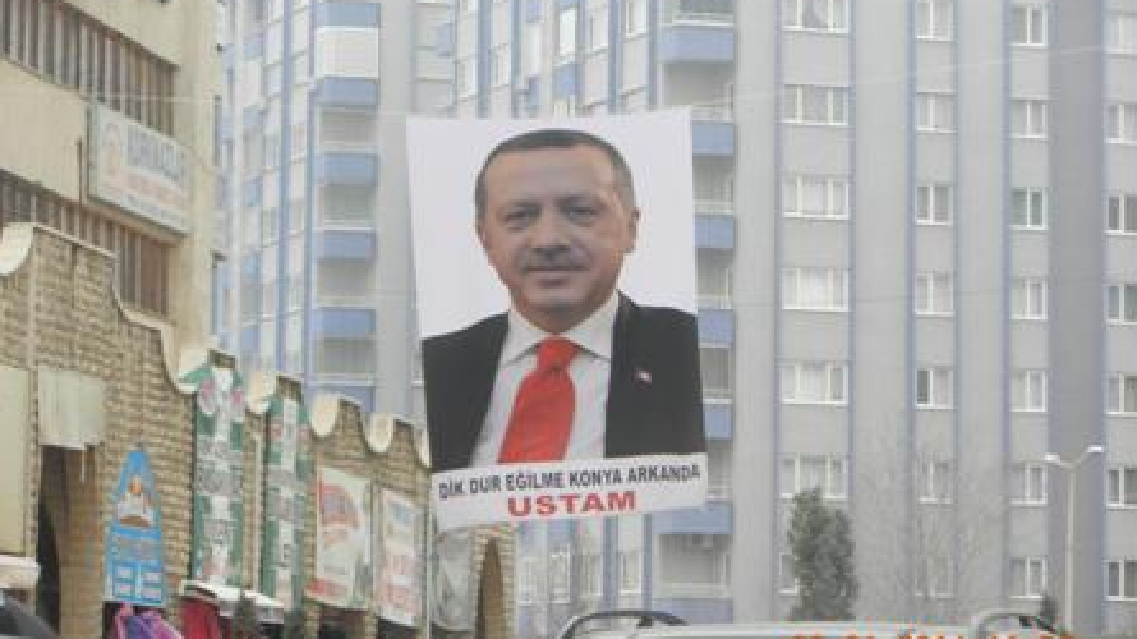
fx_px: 4762
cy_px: 309
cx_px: 570
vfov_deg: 7.7
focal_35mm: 158
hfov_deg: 13.6
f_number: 5.2
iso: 160
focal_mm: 25.9
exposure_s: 1/100
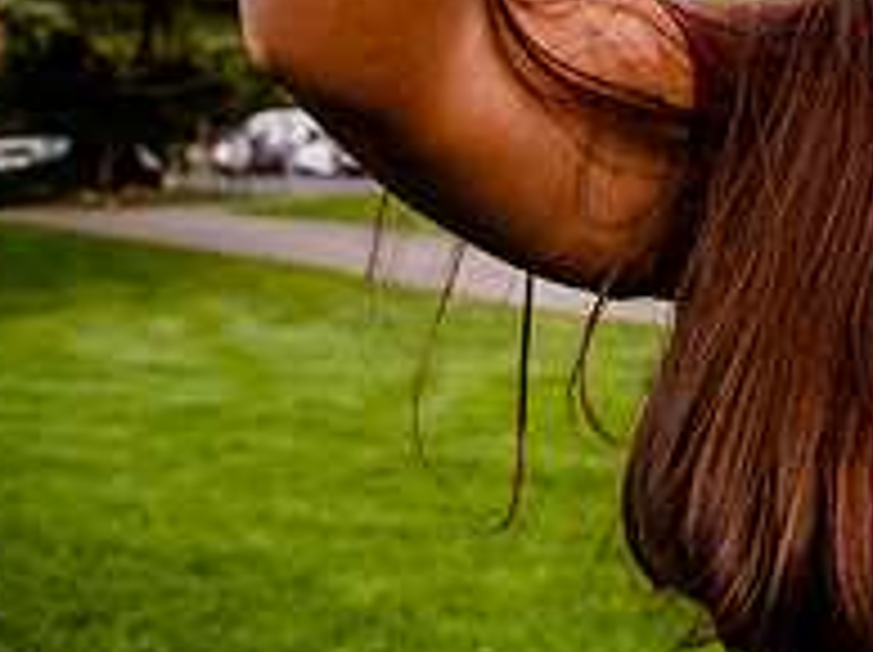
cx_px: 1094
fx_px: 1738
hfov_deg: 24.9
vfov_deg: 19.7
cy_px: -175
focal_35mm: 69
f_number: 4.5
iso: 160
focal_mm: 24
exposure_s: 1/200
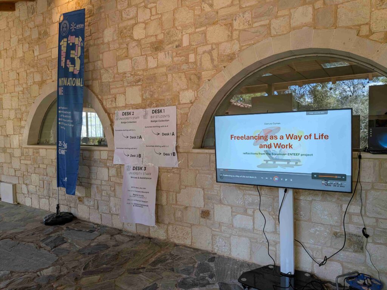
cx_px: 194
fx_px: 268
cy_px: 145
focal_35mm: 24
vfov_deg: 56.8
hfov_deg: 71.6
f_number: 1.7
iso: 28
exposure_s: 1/122
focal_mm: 4.53
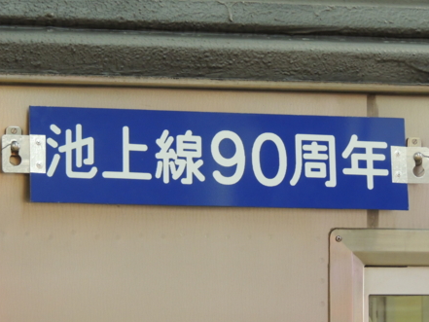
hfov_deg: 10.7
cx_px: 219
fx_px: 2293
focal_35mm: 185
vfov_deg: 8.0
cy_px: 160
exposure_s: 1/100
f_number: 4.5
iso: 800
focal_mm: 30.3
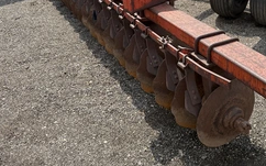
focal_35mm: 42
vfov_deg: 29.9
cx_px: 215
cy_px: 35
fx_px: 304
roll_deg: -0.7
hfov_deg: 44.7
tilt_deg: -22.8
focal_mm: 6.76
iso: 80
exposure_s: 1/2525
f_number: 1.78
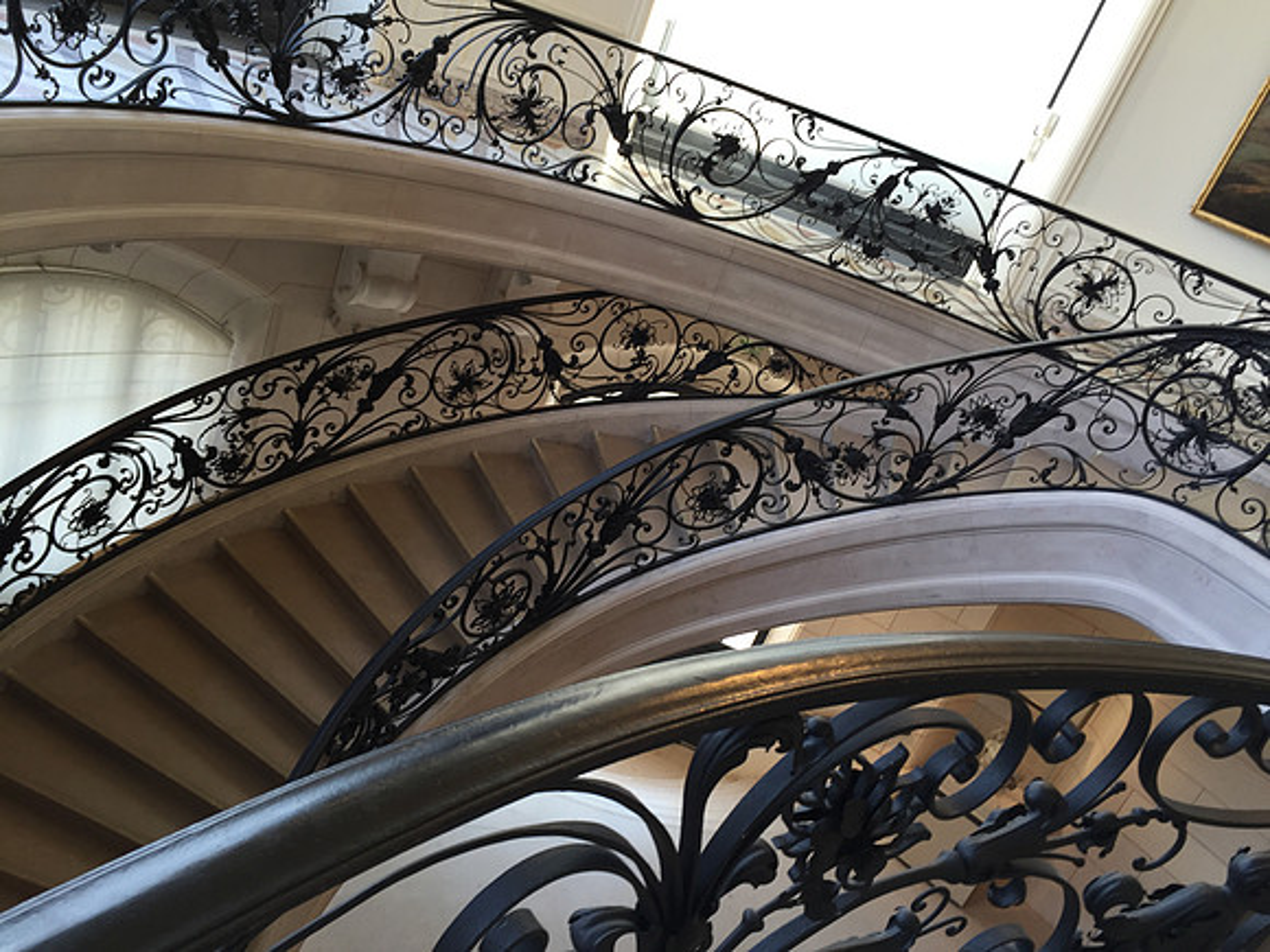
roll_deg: -20.7
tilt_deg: -24.7
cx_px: 635
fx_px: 1064
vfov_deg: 48.2
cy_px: 476
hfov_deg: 61.7
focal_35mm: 29
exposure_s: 1/60
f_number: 2.2
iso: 32
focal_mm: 4.15
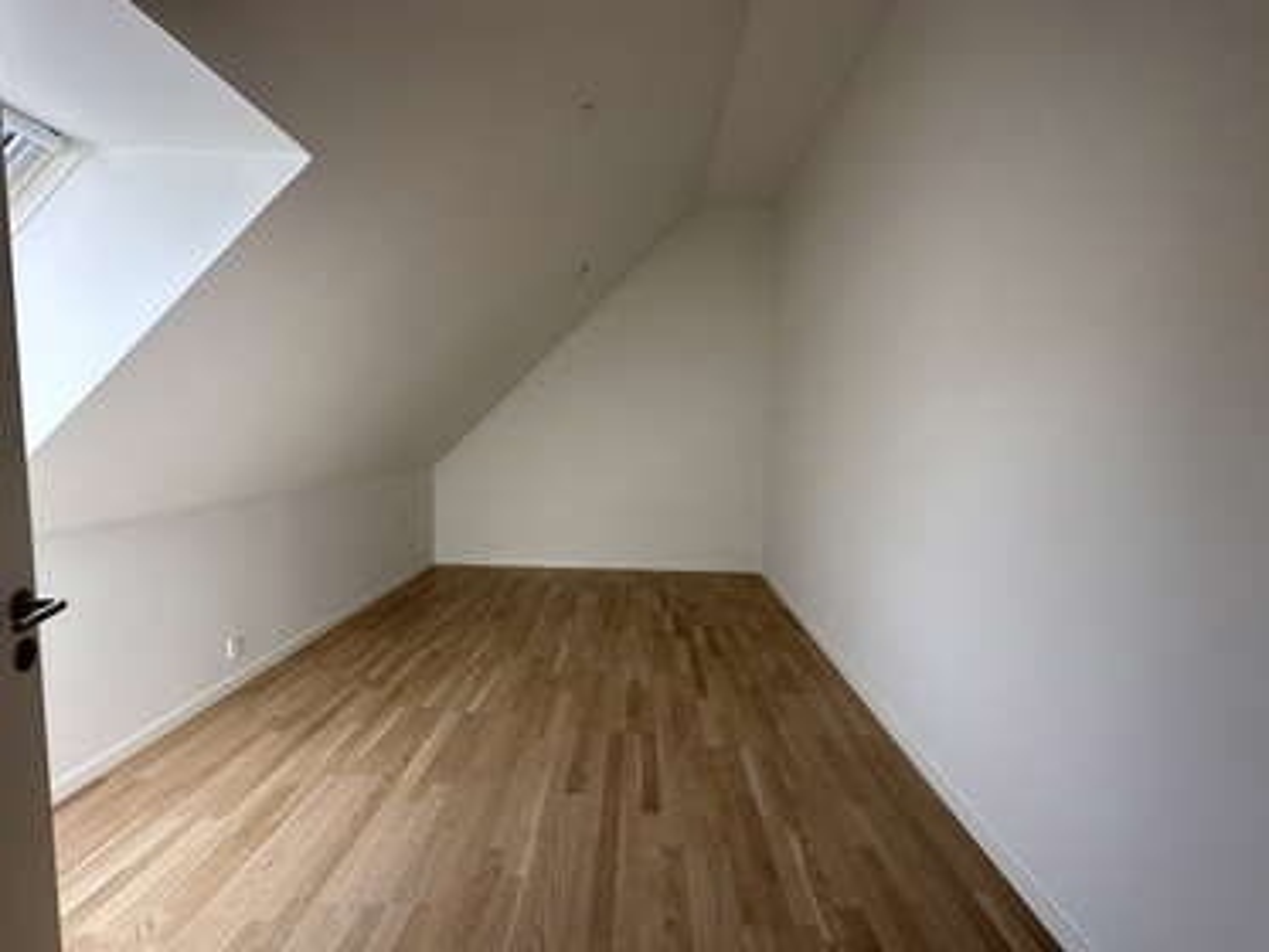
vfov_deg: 85.7
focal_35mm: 14
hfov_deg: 102.0
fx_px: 513
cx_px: 634
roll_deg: -1.4
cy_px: 476
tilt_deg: -5.3
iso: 40
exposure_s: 1/181
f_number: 2.2
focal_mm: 2.22
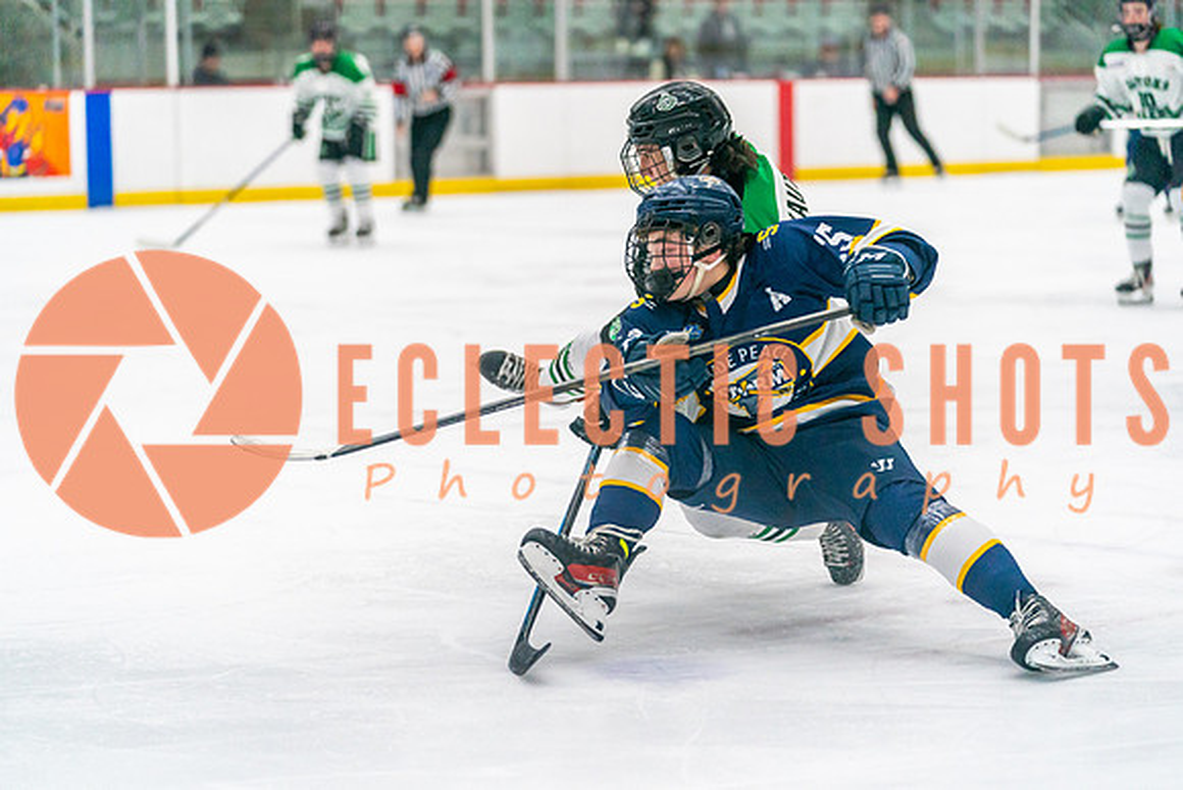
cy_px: 395
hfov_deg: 18.8
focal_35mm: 109
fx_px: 3583
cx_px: 592
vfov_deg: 12.6
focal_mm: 109
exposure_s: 1/1600
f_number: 2.8
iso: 4000
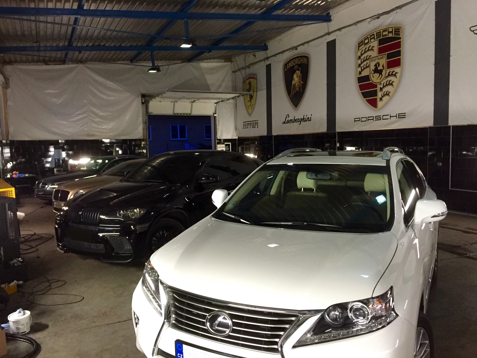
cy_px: 179
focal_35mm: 29
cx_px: 238
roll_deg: +1.4
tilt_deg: -4.2
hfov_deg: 61.7
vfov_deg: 48.2
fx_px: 400
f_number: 2.2
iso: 250
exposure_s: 1/20
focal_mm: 4.15
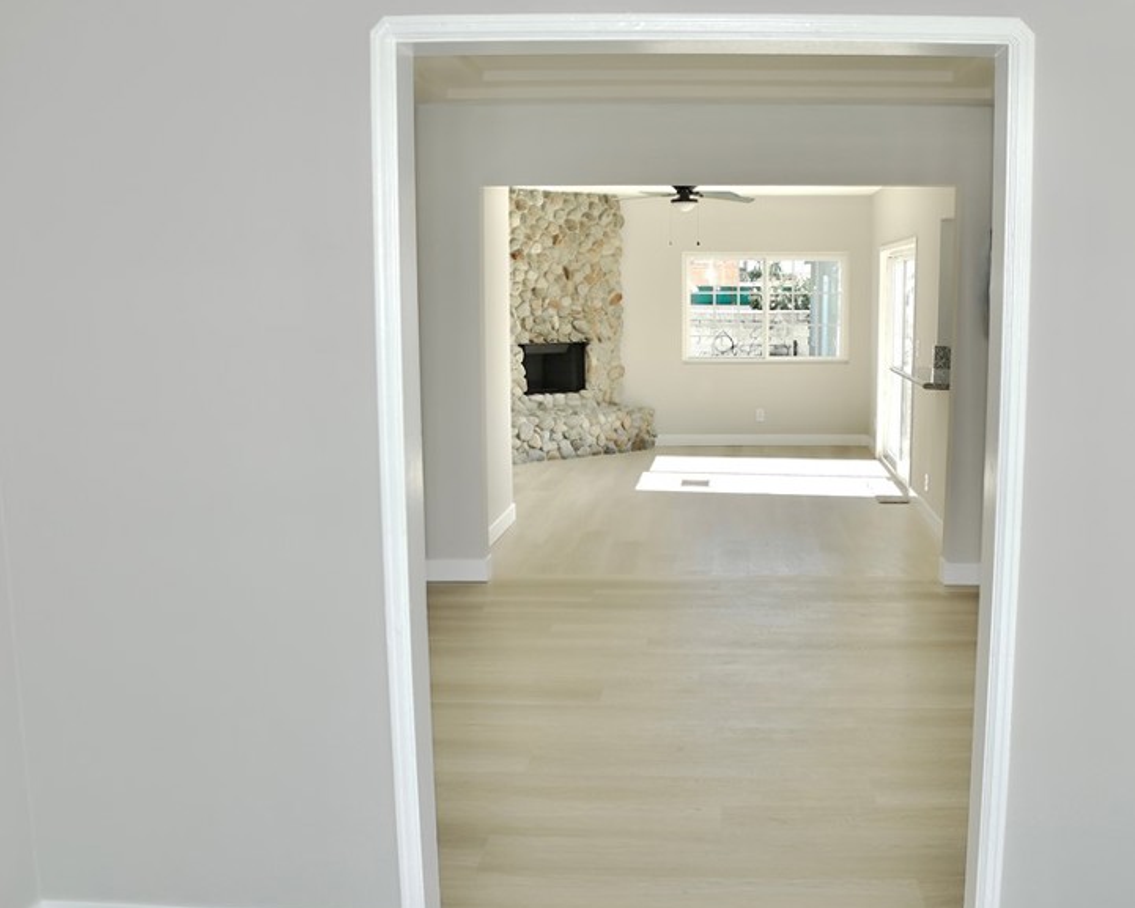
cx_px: 705
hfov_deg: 49.8
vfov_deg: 41.1
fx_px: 1209
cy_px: 482
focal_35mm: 36
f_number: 4
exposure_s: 1/250
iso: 100
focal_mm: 18
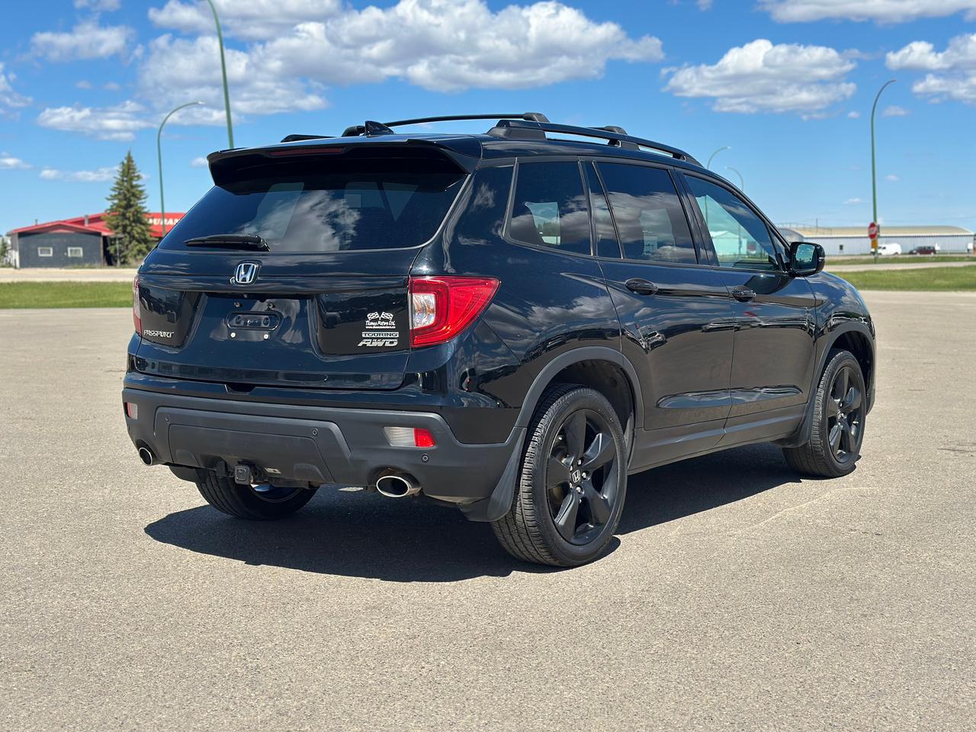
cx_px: 488
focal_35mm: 48
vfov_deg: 30.3
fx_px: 1353
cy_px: 366
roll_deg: +1.3
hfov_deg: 39.7
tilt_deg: -5.5
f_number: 1.78
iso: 100
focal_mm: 6.86
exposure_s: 1/5000
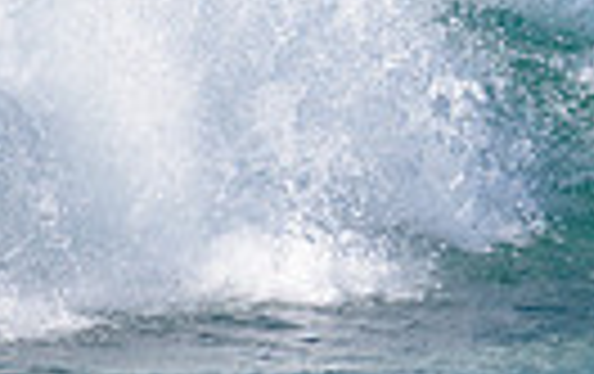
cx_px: 1179
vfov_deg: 0.6
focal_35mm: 2238
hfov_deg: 0.9
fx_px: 36292
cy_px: 61
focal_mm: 500
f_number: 5.6
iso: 220
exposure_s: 1/2000
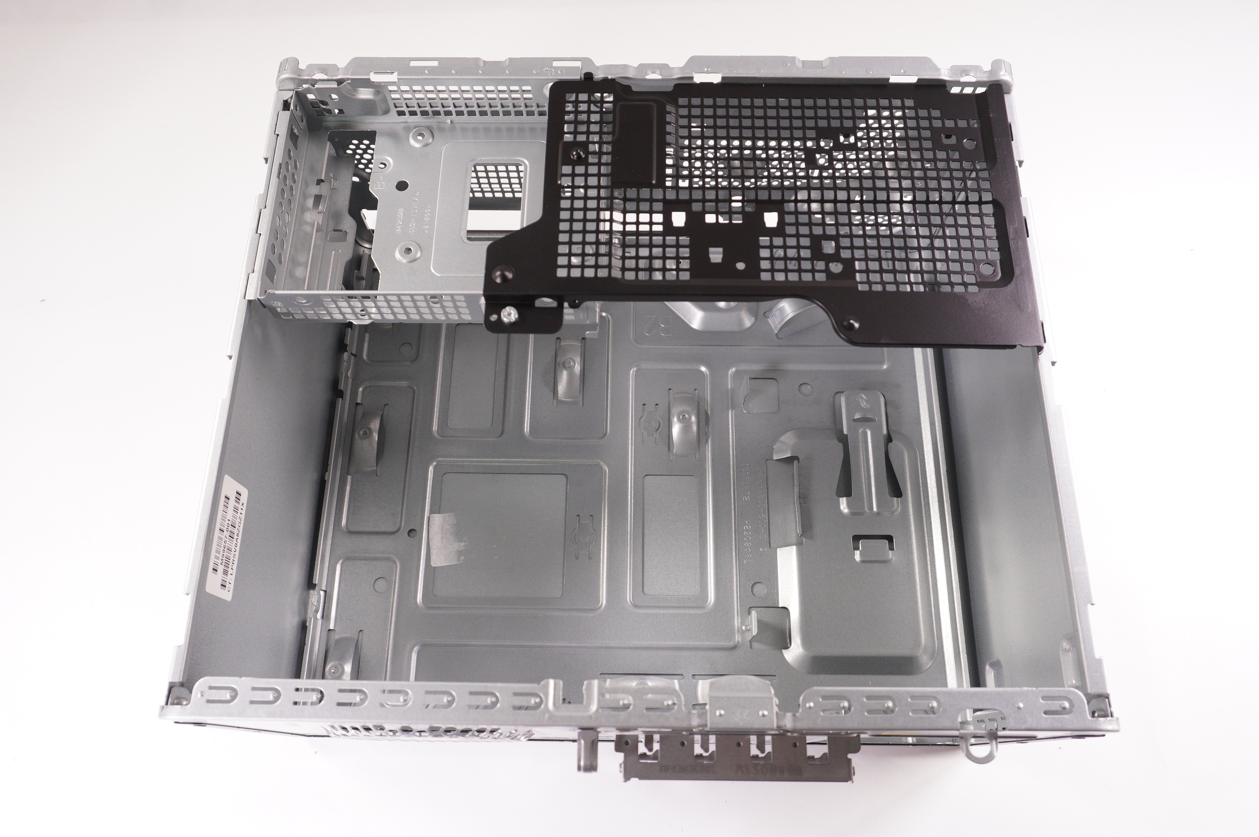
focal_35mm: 26
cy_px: 418
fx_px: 891
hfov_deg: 70.5
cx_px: 630
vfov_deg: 50.3
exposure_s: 1/125
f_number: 5.6
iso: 400
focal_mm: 17
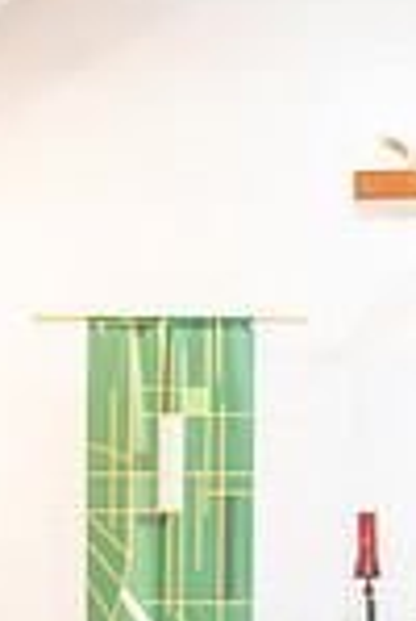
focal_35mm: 211
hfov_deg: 6.5
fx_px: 3640
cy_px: 842
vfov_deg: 9.5
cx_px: 466
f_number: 2.8
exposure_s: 1/160
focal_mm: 70
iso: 2000
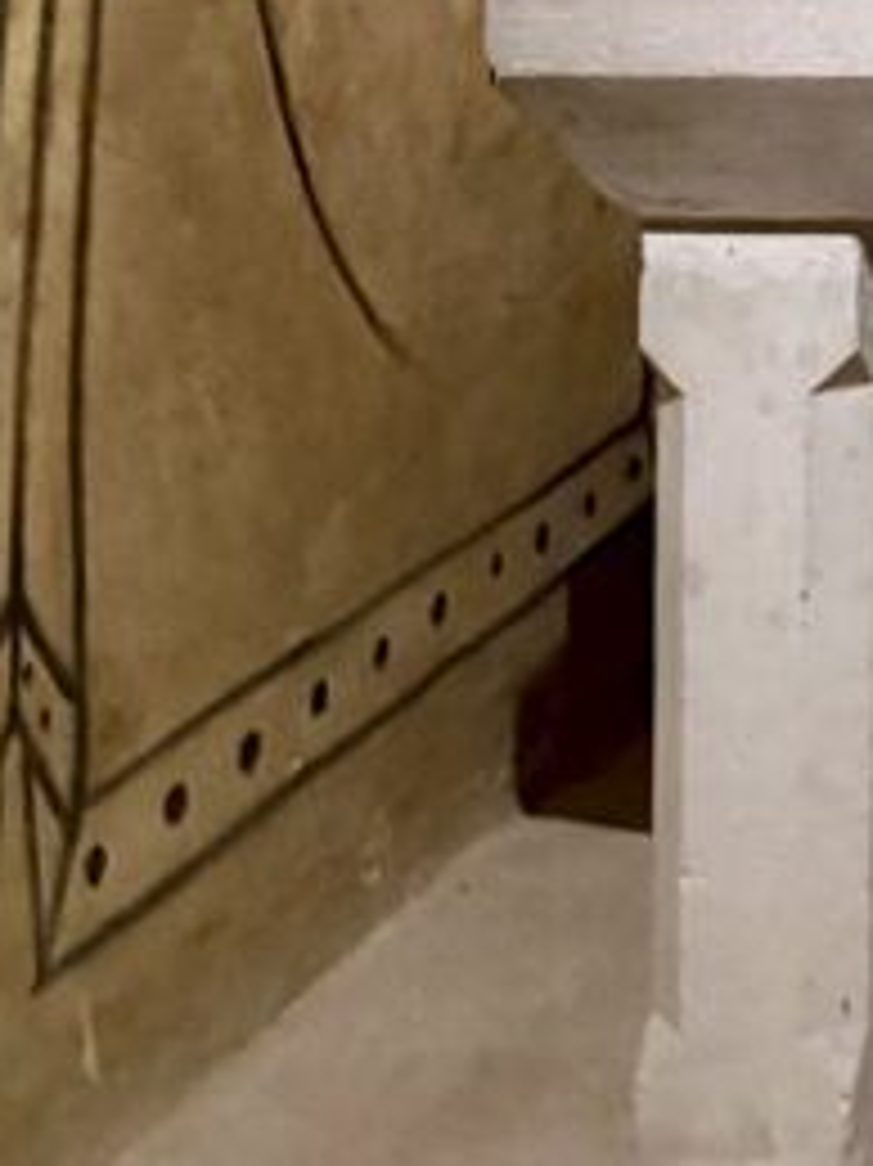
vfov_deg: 17.9
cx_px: 1724
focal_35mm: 95
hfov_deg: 13.4
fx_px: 3197
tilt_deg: +3.4
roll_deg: +0.9
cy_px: -707
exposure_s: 1/33
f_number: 1.78
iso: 800
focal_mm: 6.76
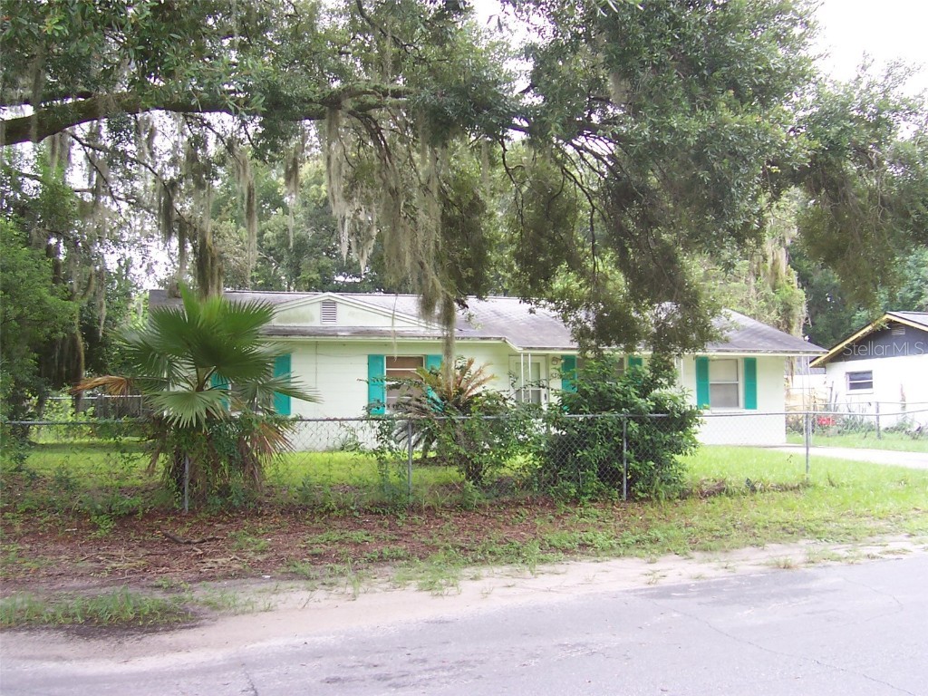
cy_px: 348
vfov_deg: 38.7
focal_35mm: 37
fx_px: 992
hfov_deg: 50.1
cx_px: 464
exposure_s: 1/60
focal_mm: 5.6
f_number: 2.8
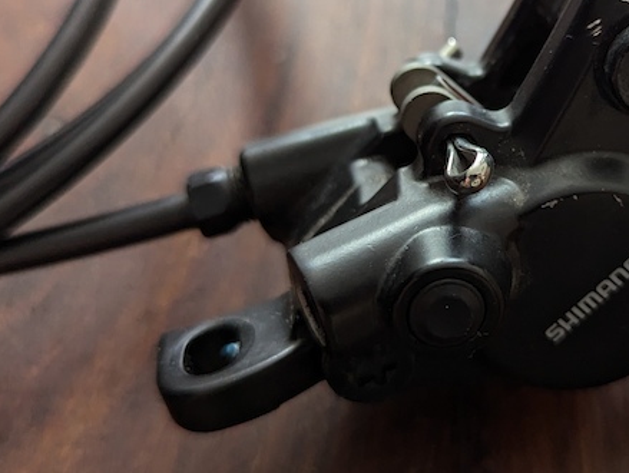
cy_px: 168
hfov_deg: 33.6
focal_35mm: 56
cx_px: 476
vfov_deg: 26.0
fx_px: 1018
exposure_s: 1/183
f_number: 1.85
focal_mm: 6.81
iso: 723
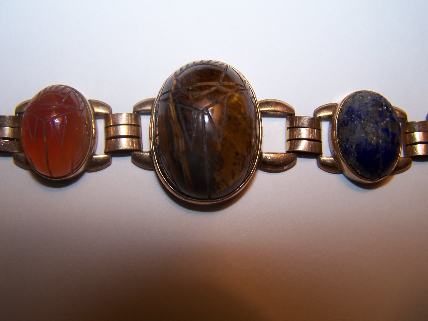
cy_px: 160
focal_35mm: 38
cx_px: 214
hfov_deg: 49.0
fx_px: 470
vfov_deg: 37.7
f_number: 2.8
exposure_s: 1/60
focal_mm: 6.3
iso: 80
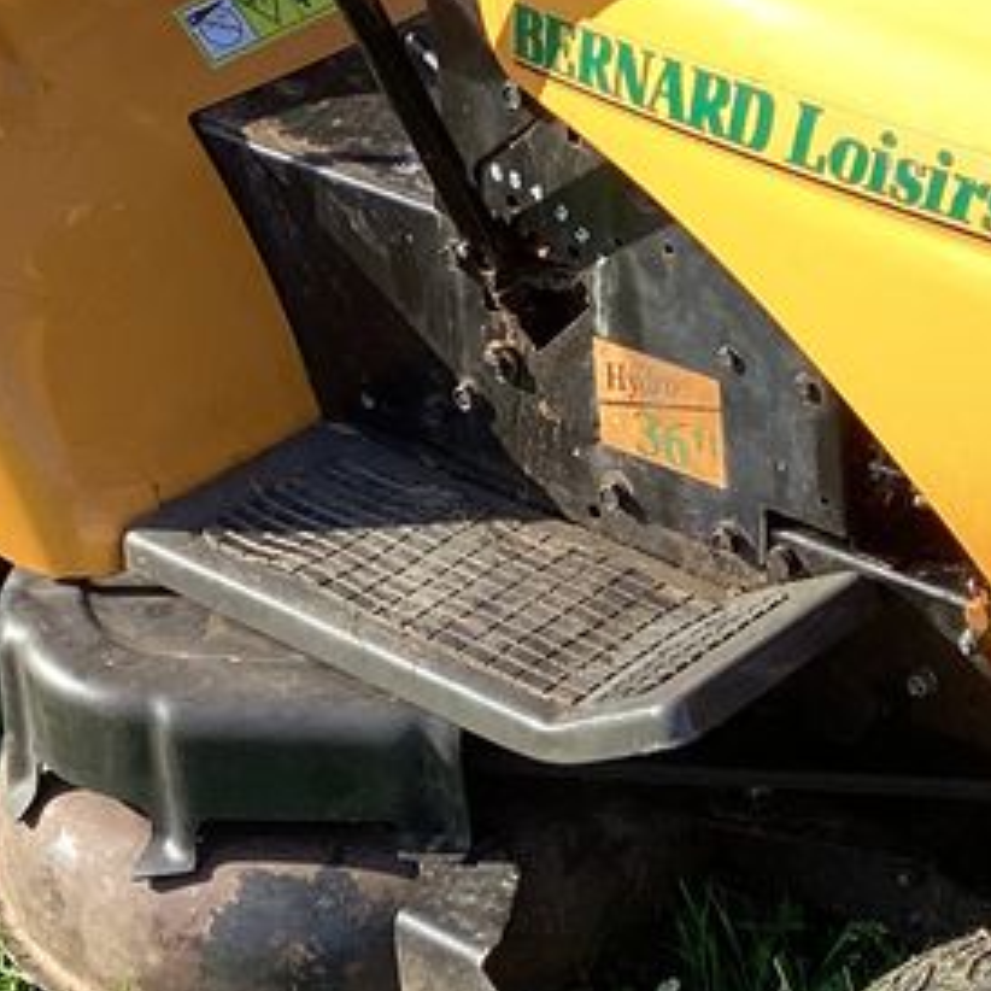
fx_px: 3239
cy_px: 467
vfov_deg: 17.4
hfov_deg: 17.4
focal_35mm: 100
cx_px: 608
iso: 25
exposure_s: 1/599
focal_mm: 3.3
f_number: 2.4
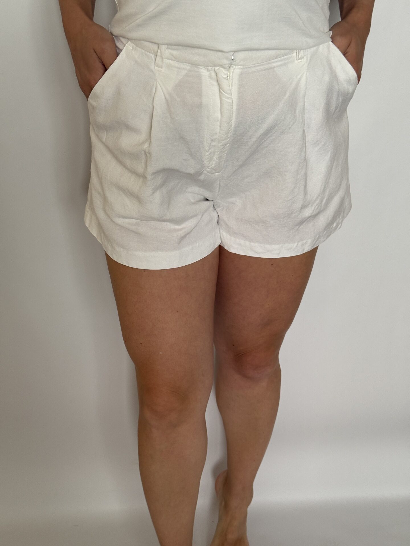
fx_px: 758
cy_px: 273
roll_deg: -0.8
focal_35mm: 48
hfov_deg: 30.3
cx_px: 205
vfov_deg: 39.7
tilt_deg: -27.7
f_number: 1.78
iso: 80
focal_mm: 6.76
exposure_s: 1/121
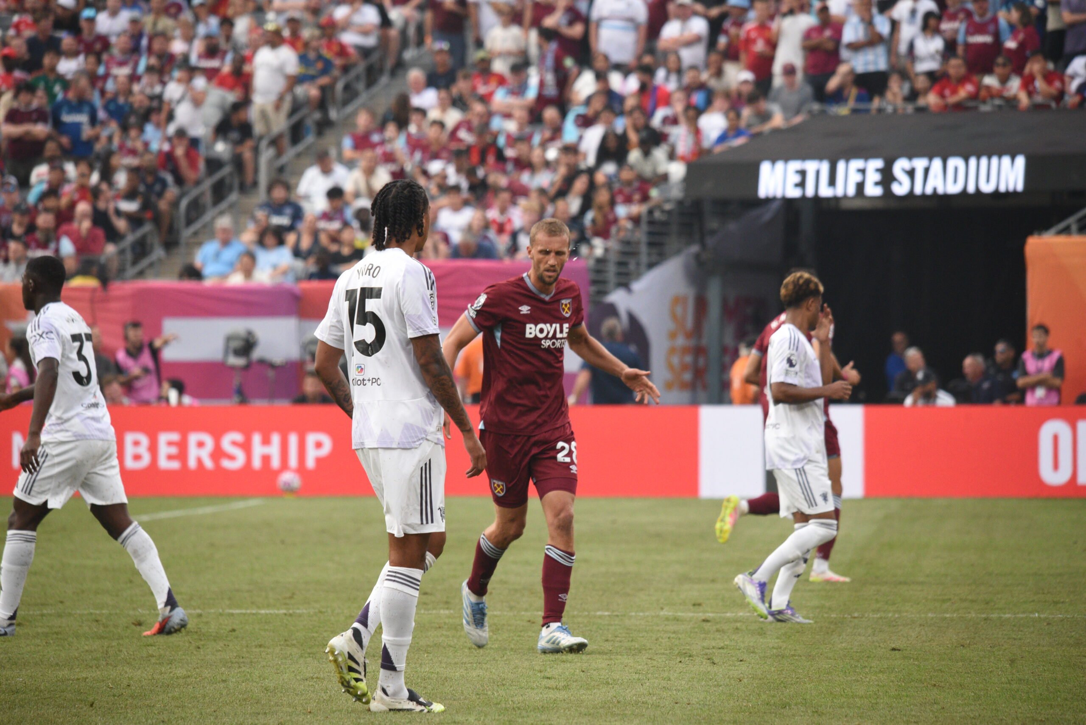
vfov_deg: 3.4
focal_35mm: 400
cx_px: 543
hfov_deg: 5.2
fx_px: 12071
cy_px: 362
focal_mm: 400
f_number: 10
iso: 2800
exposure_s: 1/800
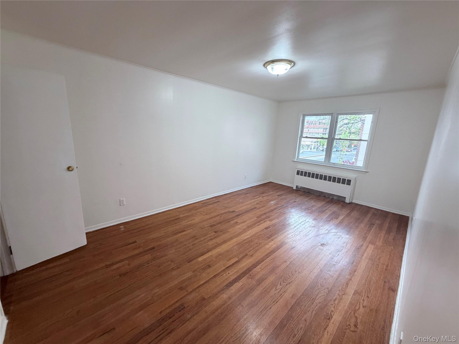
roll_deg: -1.3
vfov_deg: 85.7
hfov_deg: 102.1
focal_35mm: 14
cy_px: 172
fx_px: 186
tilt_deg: -11.9
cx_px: 230
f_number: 2.2
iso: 320
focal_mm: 2.22
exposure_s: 1/60
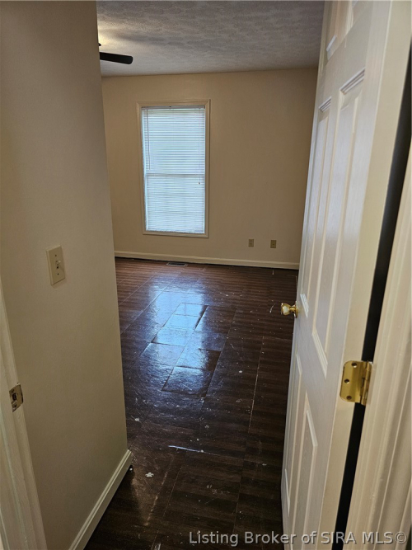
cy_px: 275
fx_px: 365
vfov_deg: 73.9
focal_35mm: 23
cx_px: 206
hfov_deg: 58.9
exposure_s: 1/120
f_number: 1.7
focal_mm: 6.3
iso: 320
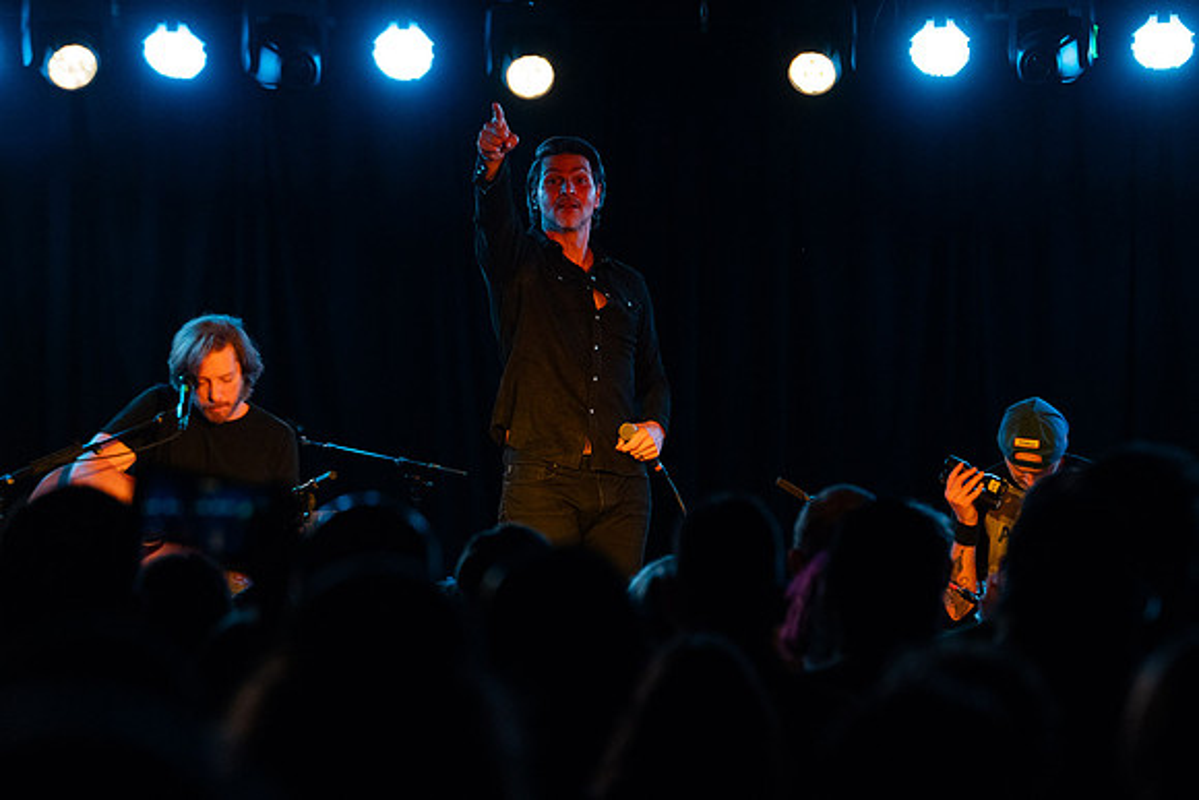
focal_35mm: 173
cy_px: 419
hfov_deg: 11.8
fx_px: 5777
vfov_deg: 7.9
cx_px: 612
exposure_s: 1/640
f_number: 4
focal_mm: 149
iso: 2500
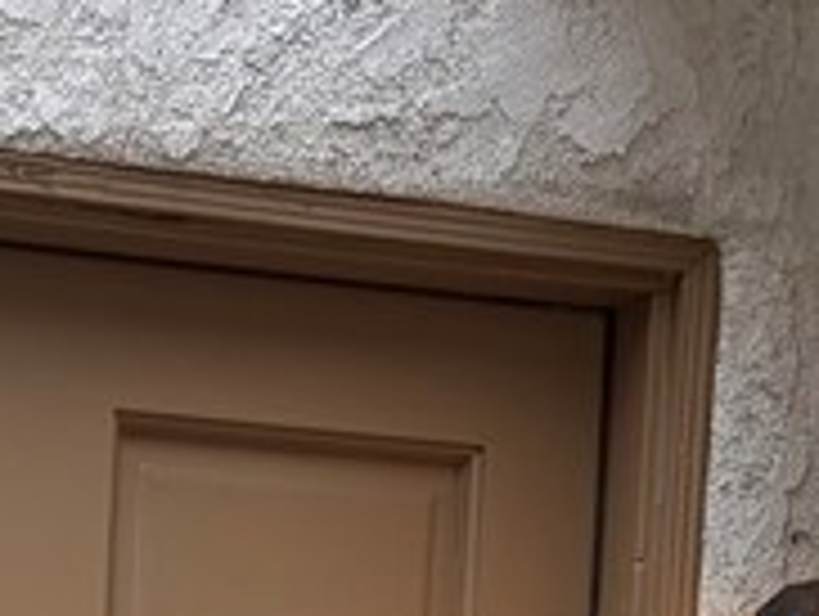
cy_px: 1547
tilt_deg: -6.3
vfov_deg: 9.6
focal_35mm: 135
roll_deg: -1.3
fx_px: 3198
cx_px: -220
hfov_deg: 14.1
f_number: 1.78
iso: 80
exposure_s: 1/567
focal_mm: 6.76
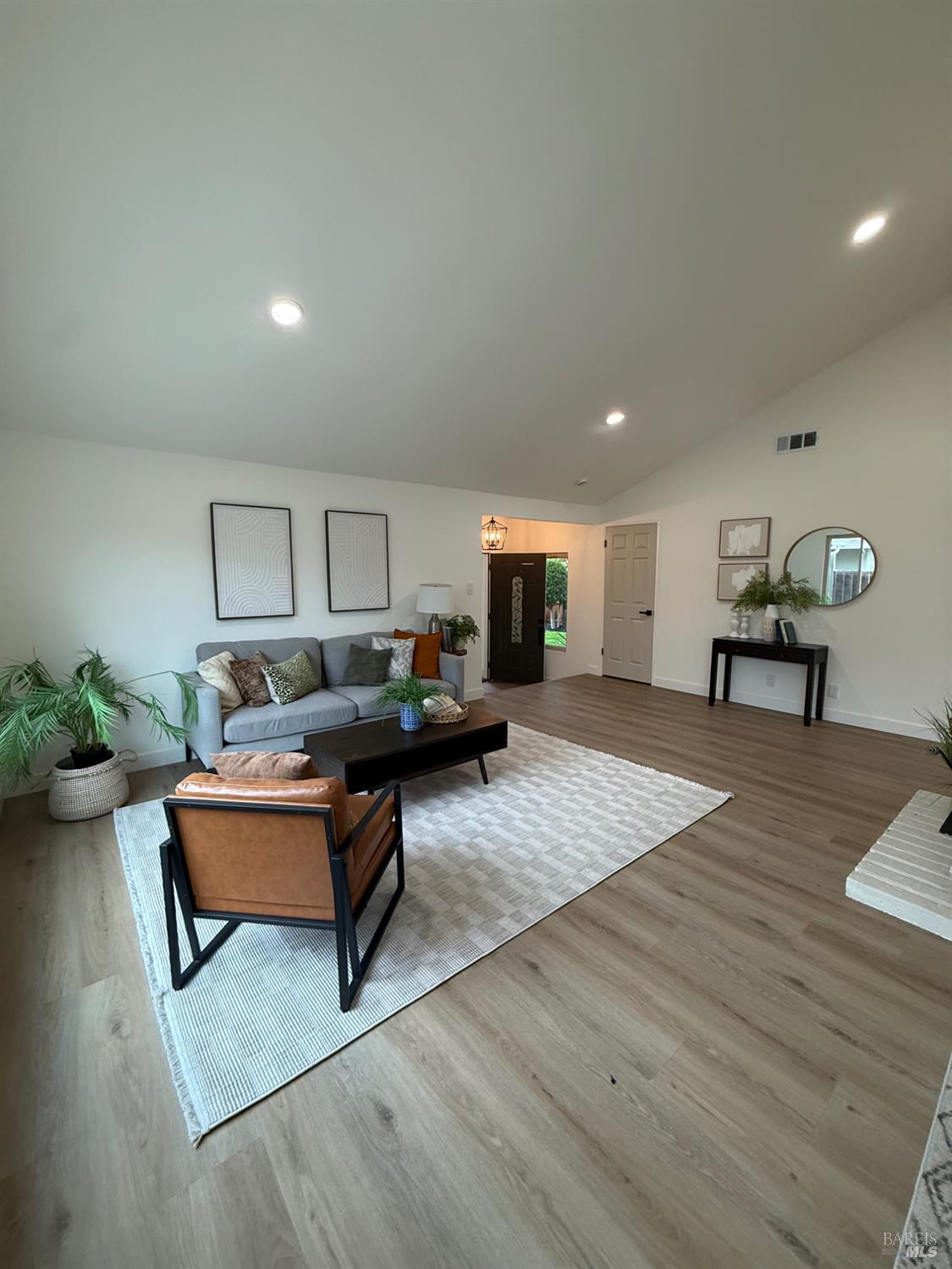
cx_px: 476
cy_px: 634
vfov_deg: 102.1
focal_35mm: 14
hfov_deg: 85.7
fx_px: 513
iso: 200
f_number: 2.2
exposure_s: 1/120
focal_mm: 2.22
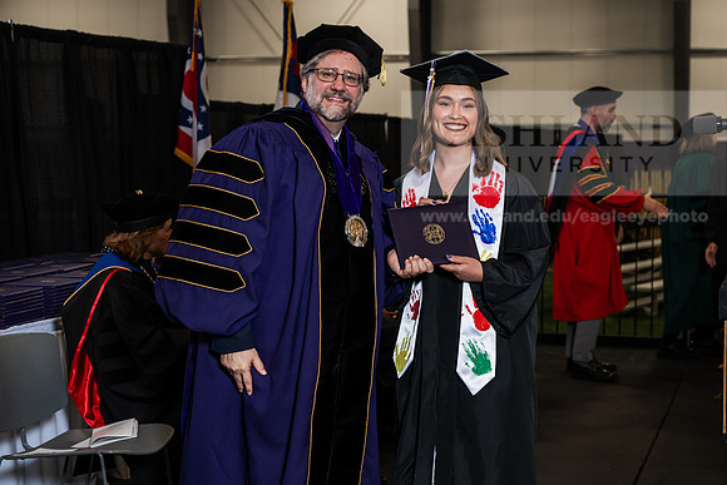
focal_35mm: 70
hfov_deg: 28.8
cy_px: 242
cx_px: 364
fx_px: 1414
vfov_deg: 19.5
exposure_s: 1/200
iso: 1250
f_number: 5
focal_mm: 70
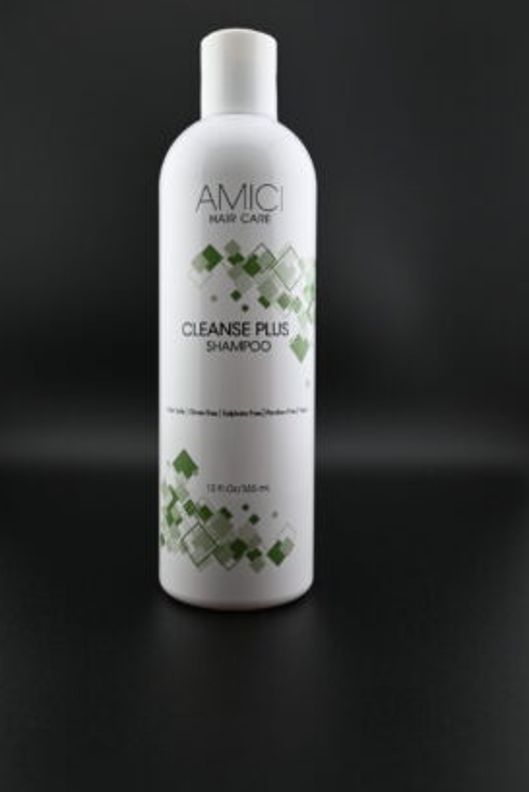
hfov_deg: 39.1
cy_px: 362
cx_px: 248
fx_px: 745
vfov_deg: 55.9
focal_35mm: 34
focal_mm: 20.5
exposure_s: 1/250
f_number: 3.8
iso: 400
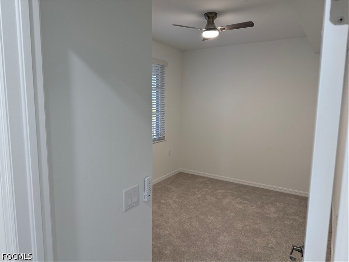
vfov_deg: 56.8
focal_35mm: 24
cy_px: 131
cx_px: 174
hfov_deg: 71.6
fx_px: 242
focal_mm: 6.76
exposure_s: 1/169
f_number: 1.78
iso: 200
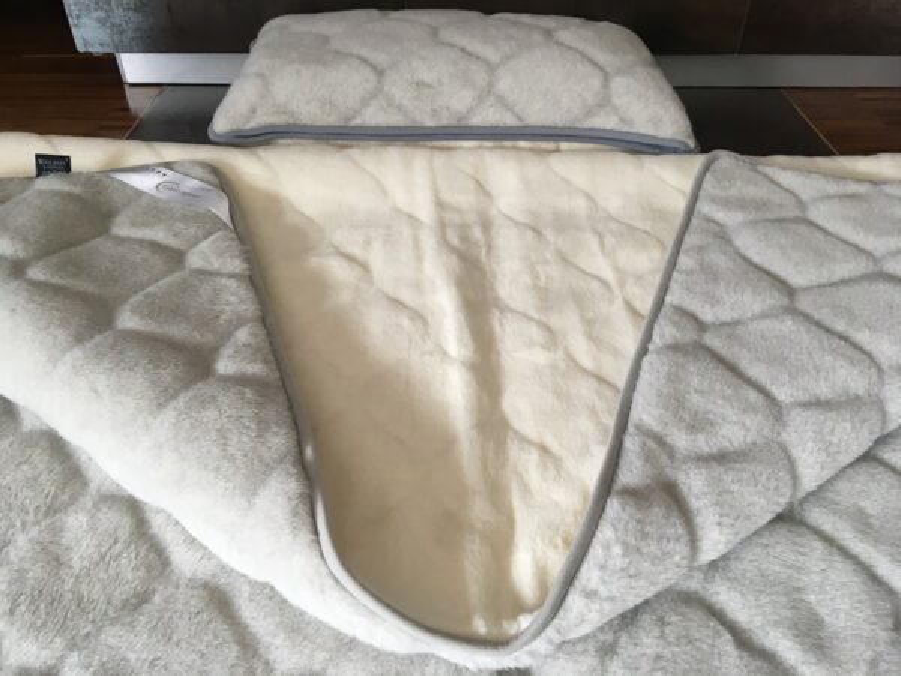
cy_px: 338
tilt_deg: -40.0
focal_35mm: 29
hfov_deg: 61.7
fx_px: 755
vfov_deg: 48.2
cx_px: 450
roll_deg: -2.6
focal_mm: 4.15
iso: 80
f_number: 2.2
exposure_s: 1/33
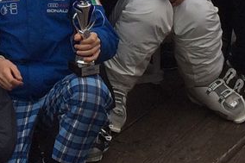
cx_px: -98
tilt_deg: -3.6
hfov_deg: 11.7
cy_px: -166
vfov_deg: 7.7
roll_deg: -0.5
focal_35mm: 170
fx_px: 1156
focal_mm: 4.15
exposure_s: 1/3425
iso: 32
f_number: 2.2
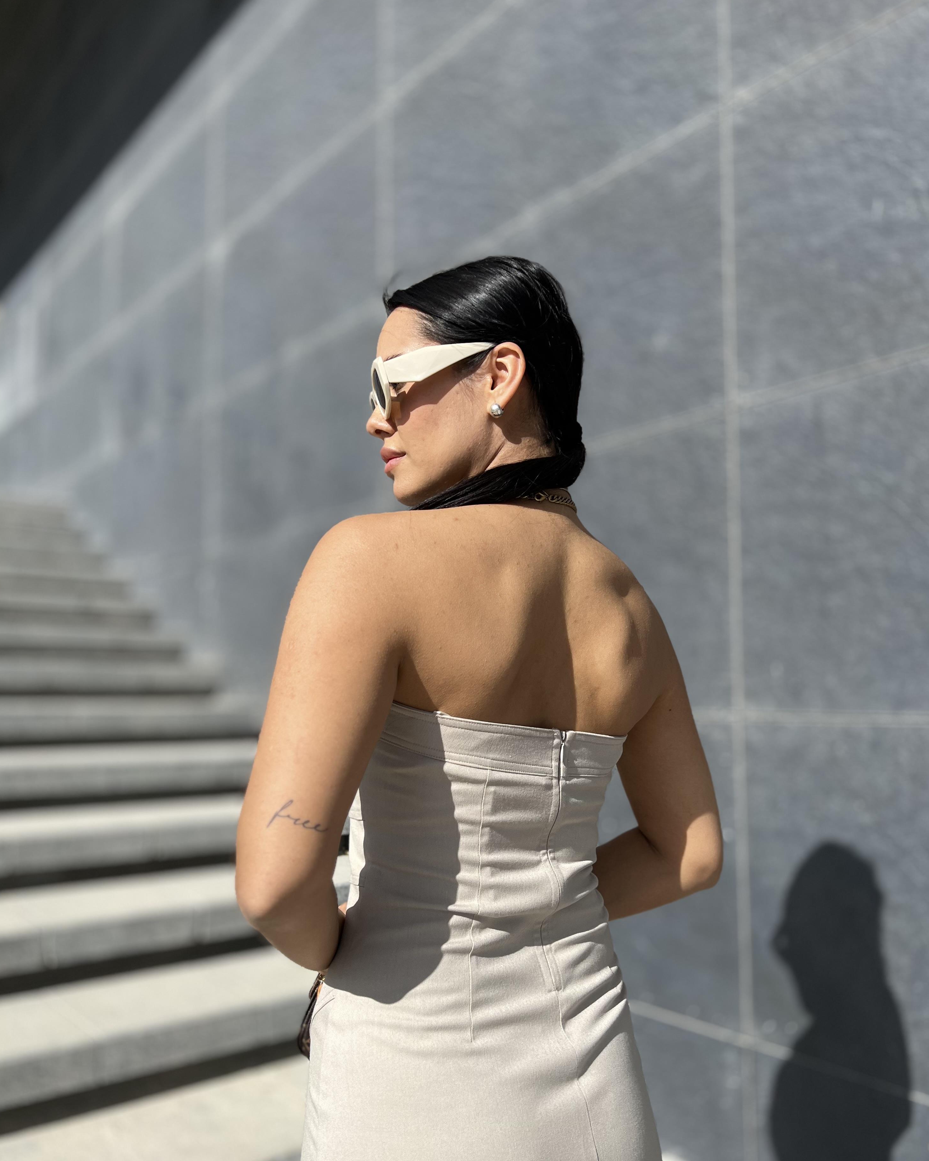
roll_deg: -0.4
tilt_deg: +4.9
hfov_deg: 51.5
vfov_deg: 62.1
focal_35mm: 28
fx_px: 962
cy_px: 623
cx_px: 477
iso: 50
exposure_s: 1/5882
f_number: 1.5
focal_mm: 5.7
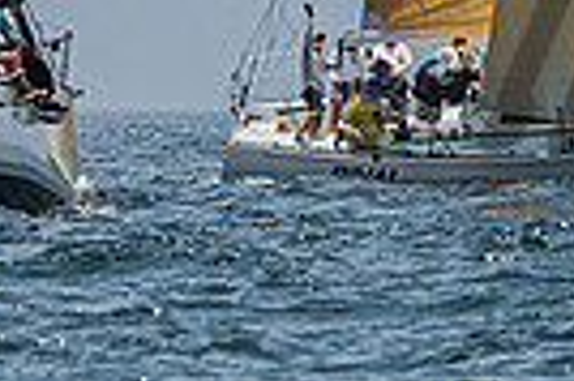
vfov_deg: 1.3
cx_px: 366
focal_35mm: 1051
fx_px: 16737
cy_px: -193
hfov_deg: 2.0
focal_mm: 180
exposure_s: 1/5000
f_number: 6.3
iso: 400
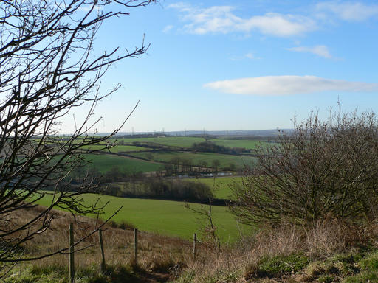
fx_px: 393
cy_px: 142
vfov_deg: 39.7
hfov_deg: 51.4
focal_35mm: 36
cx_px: 189
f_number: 4
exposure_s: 1/400
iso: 80
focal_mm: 6
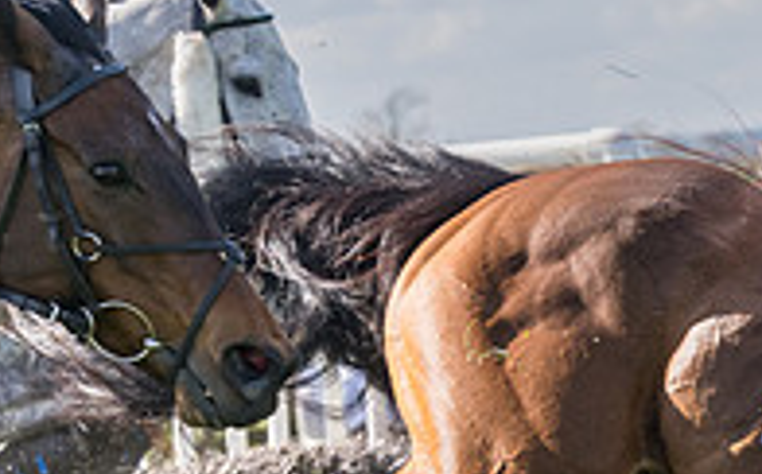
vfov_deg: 3.7
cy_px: 315
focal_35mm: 356
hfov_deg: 5.9
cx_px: 717
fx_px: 7385
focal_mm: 70
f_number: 4
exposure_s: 1/2000
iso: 400
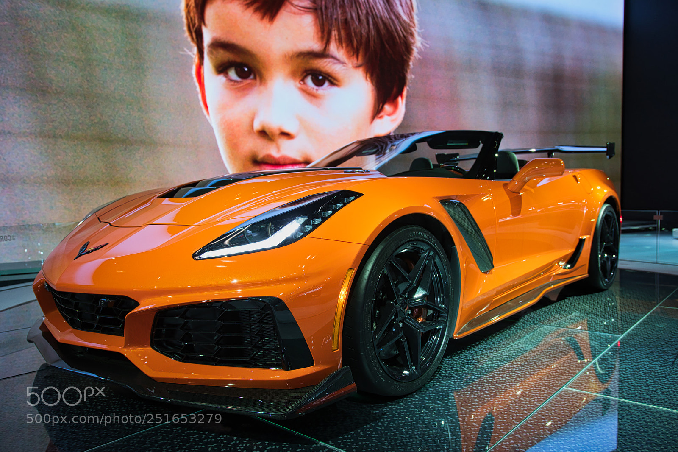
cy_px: 226
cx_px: 339
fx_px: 508
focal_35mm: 27
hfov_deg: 67.4
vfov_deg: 47.9
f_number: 2.8
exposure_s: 1/200
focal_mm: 18
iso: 640
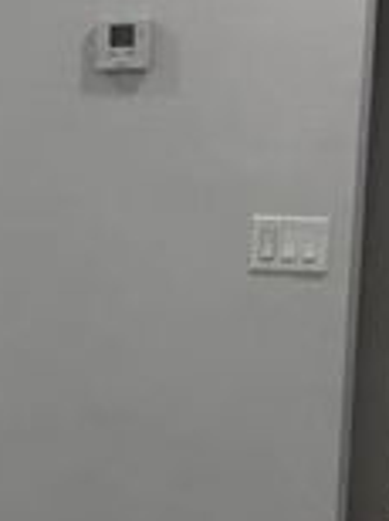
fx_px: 1998
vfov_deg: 14.6
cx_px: -132
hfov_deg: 10.8
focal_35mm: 133
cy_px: 546
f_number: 1.78
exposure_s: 1/120
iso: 100
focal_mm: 6.76
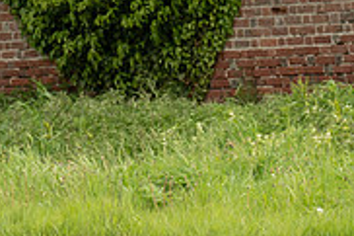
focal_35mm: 388
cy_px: 82
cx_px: -238
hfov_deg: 5.3
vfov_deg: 3.5
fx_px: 3812
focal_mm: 83
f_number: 4.5
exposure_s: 1/1000
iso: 800
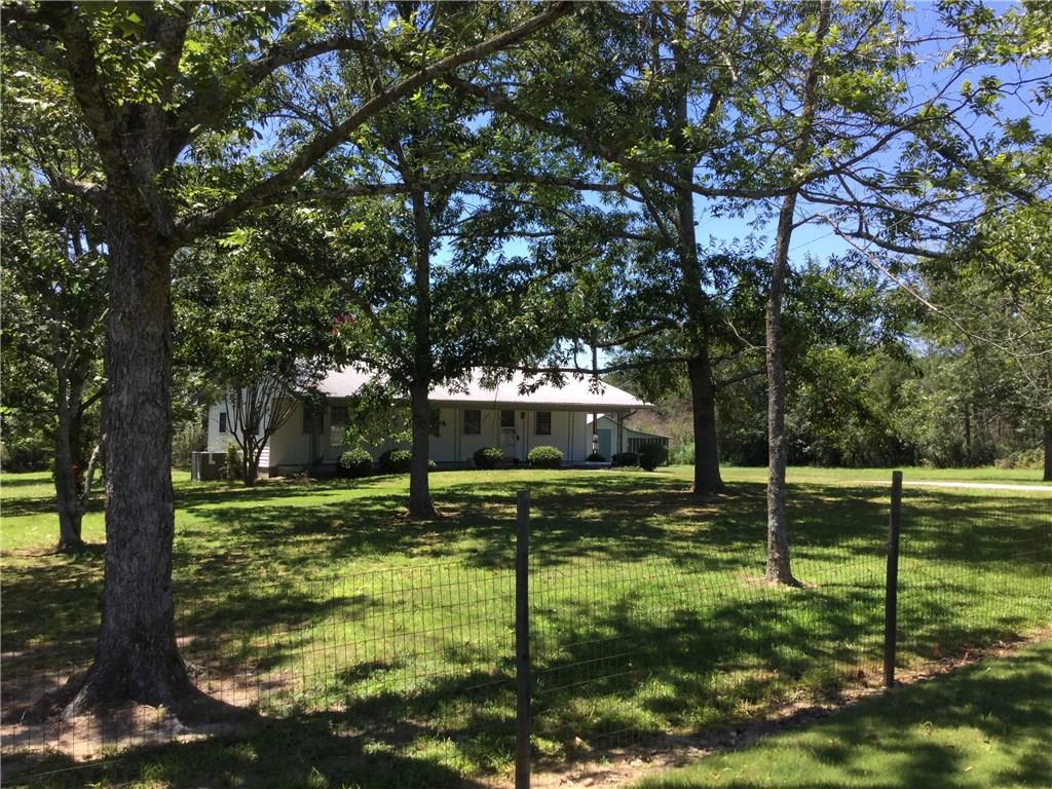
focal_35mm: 31
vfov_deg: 45.4
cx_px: 526
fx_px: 942
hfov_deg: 58.4
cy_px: 394
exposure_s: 1/482
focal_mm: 3.3
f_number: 2.4
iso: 25
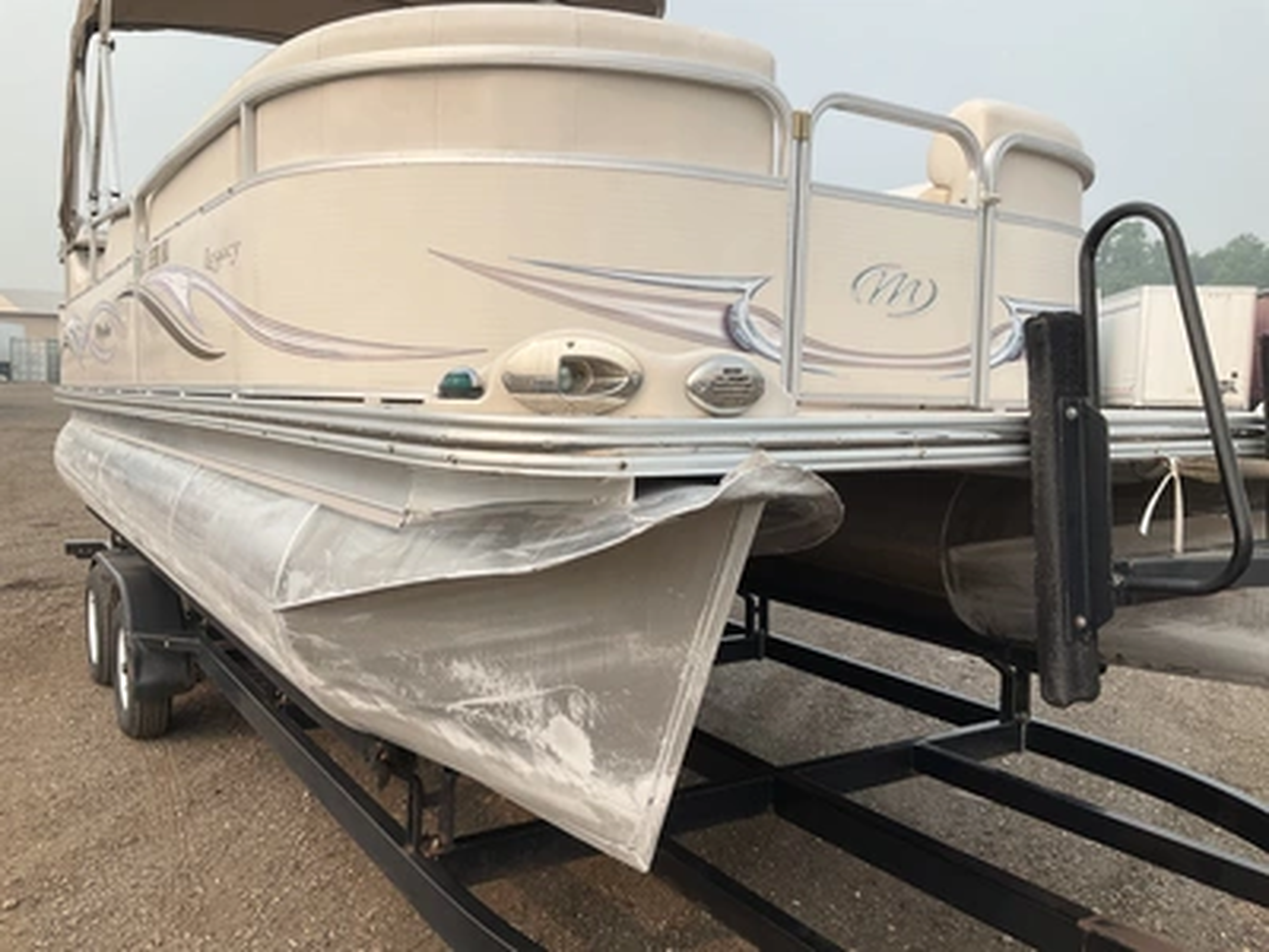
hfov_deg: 61.7
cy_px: 476
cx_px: 634
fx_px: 1063
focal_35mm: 29
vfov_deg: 48.2
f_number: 1.8
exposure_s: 1/1311
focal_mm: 3
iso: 25
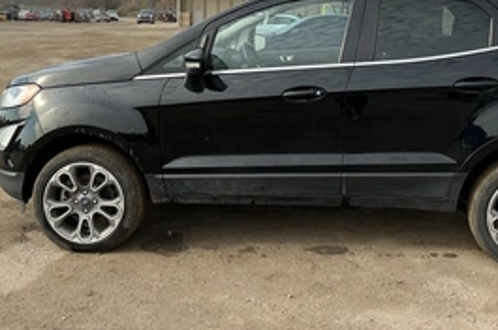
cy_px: 51
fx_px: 608
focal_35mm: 44
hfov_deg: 44.0
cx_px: 325
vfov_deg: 29.5
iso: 25
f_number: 1.8
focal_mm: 3
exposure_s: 1/1626
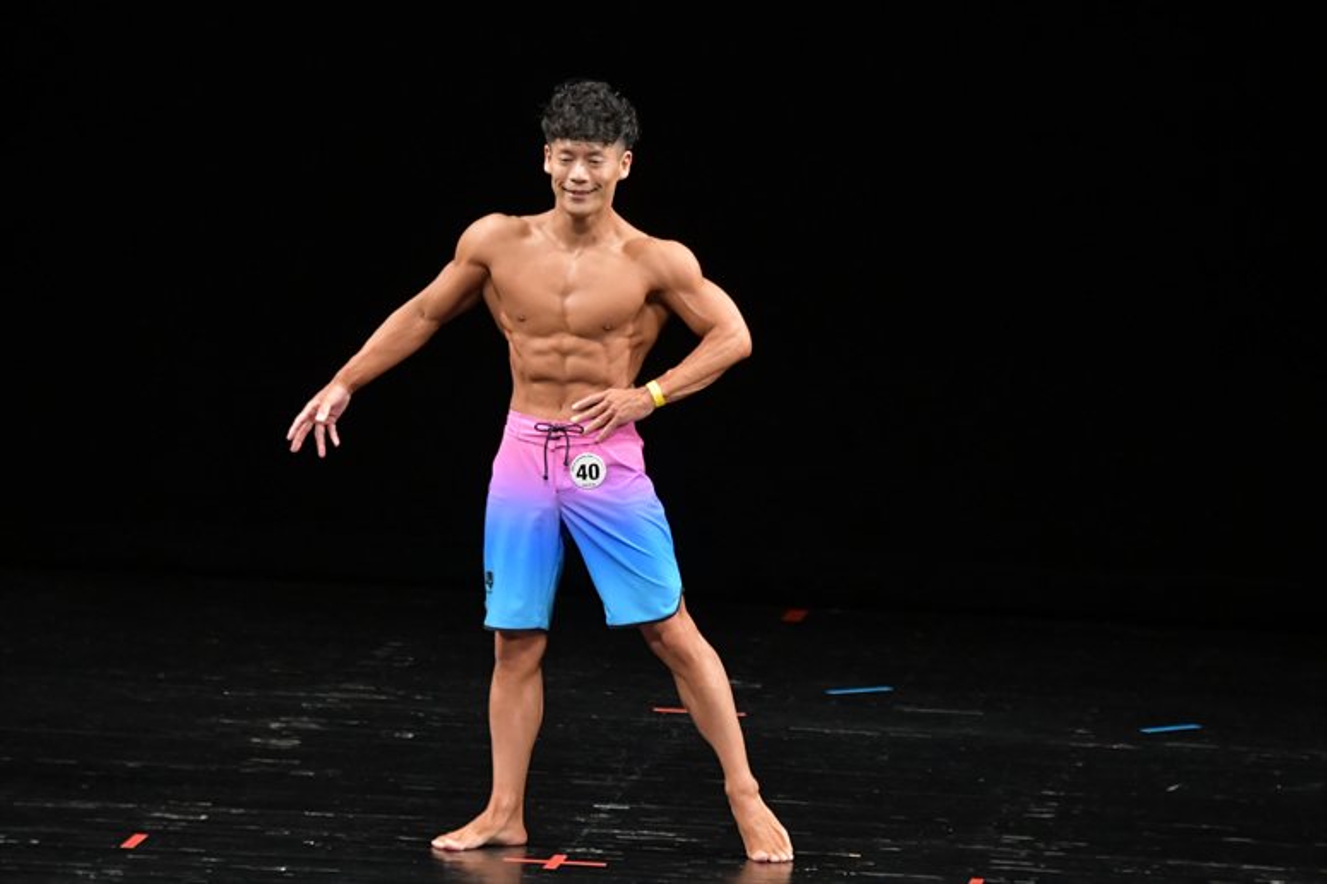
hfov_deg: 6.9
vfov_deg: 4.6
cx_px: 664
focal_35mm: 300
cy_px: 442
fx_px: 11053
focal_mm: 200
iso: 3200
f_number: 5.6
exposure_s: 1/400
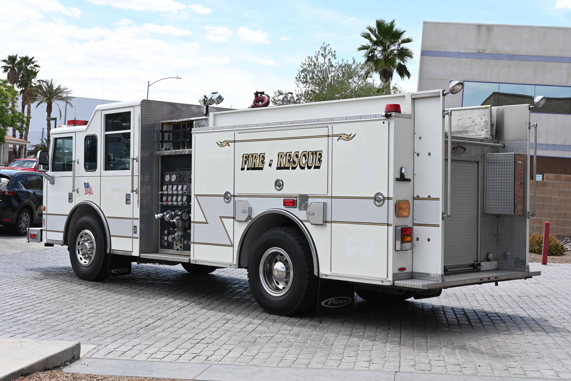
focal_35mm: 49
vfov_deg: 27.7
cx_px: 286
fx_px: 773
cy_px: 190
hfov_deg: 40.5
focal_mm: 32.5
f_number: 7.1
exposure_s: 1/200
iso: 100
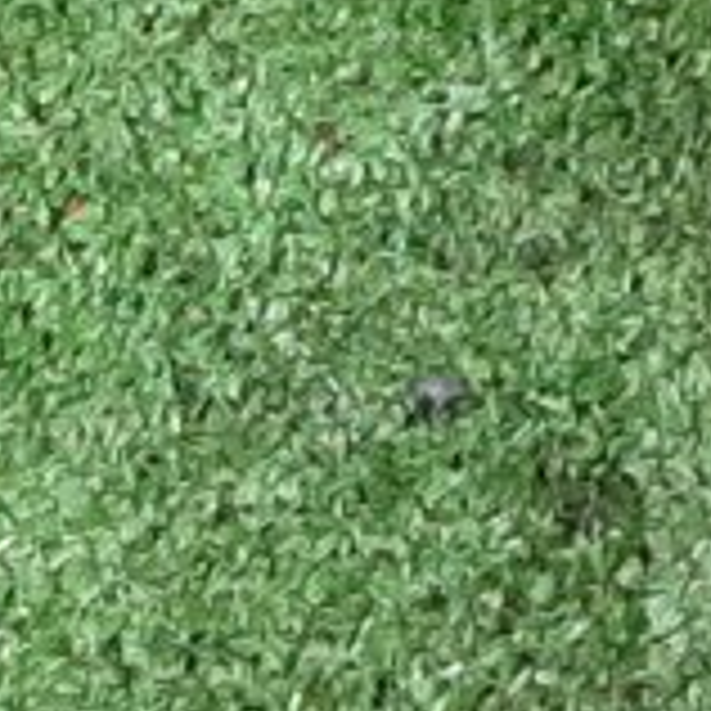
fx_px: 4857
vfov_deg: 7.4
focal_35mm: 209
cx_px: 1886
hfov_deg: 7.6
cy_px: -1440
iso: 222
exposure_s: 1/50
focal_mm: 3.93
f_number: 1.7
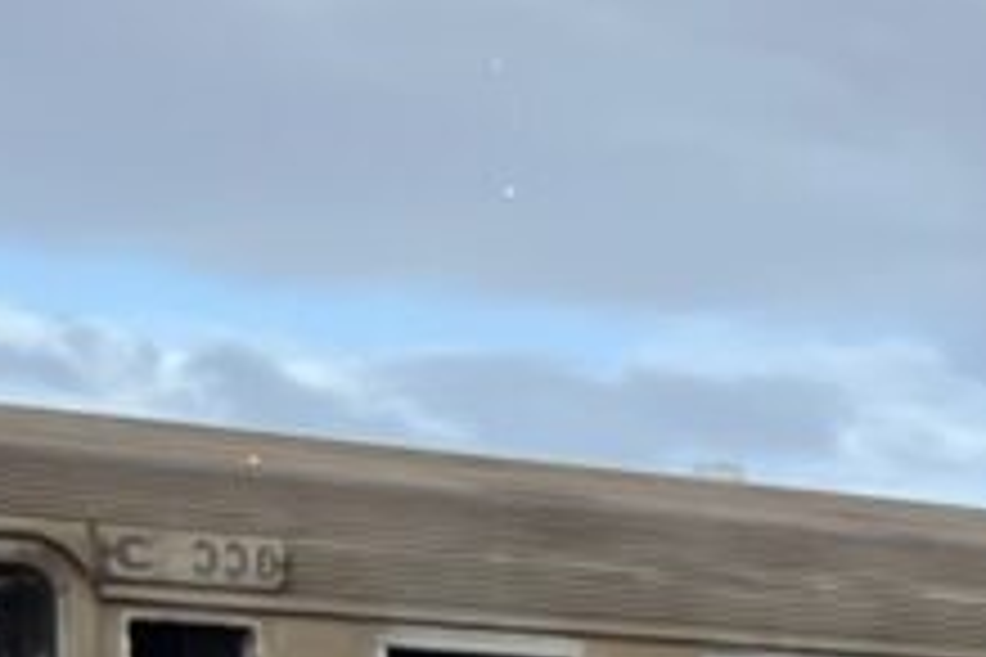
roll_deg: +0.8
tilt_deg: -1.0
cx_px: 2854
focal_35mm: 190
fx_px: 5203
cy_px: 1066
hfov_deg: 9.0
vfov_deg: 7.1
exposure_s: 1/718
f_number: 1.5
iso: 50
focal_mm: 5.7
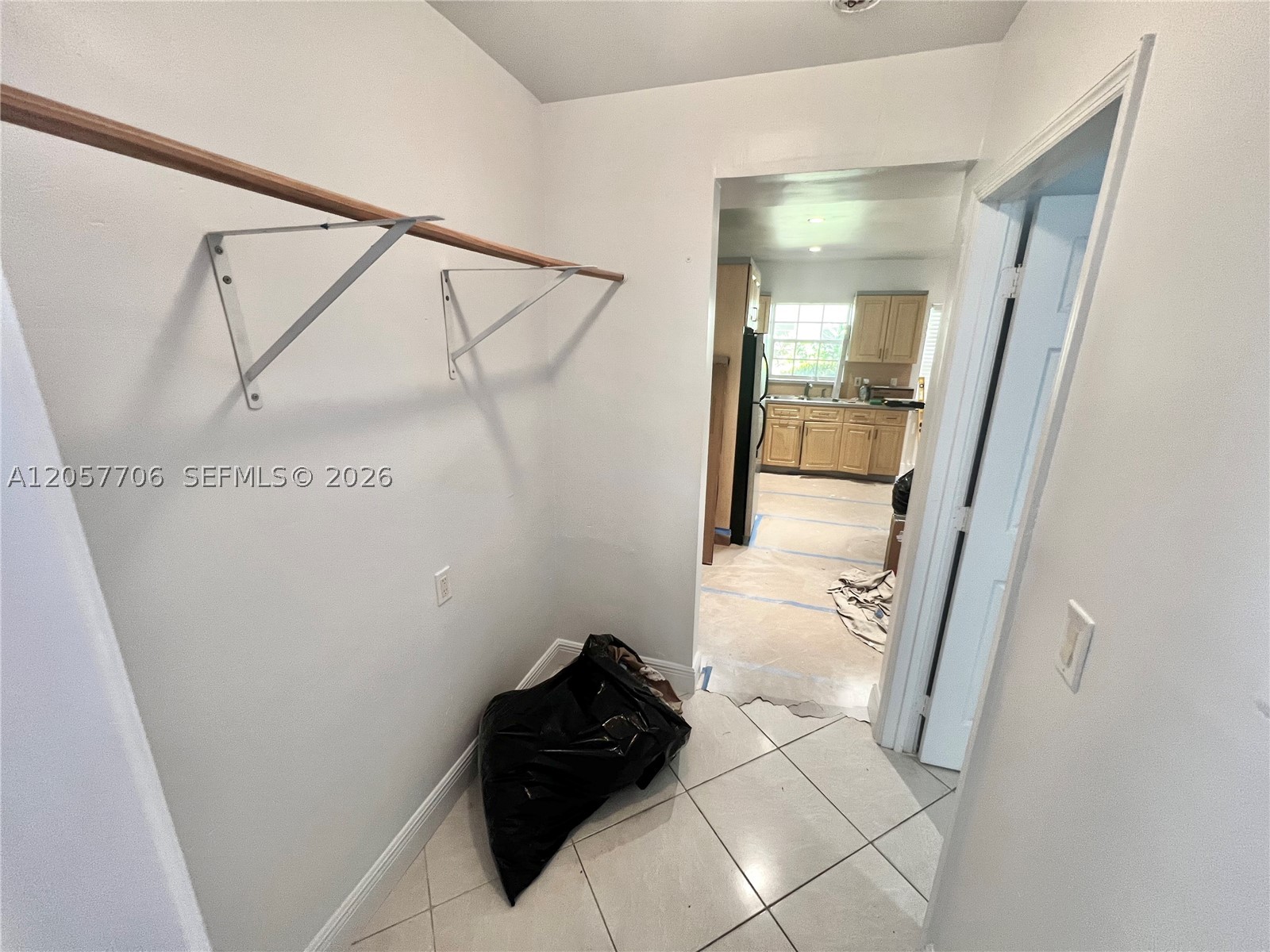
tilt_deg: -16.6
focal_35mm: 13
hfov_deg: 106.2
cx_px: 635
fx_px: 477
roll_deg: -1.3
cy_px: 476
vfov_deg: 89.9
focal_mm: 1.57
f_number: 1.8
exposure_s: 1/60
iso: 200
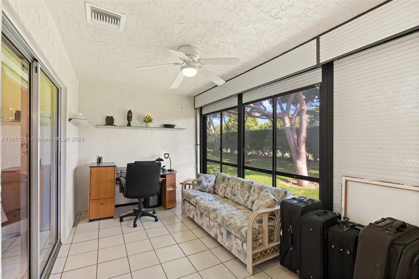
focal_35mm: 16
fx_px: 186
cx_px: 210
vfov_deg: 73.7
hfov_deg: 96.7
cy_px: 140
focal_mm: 16
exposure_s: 1/2.5
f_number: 7.1
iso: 200
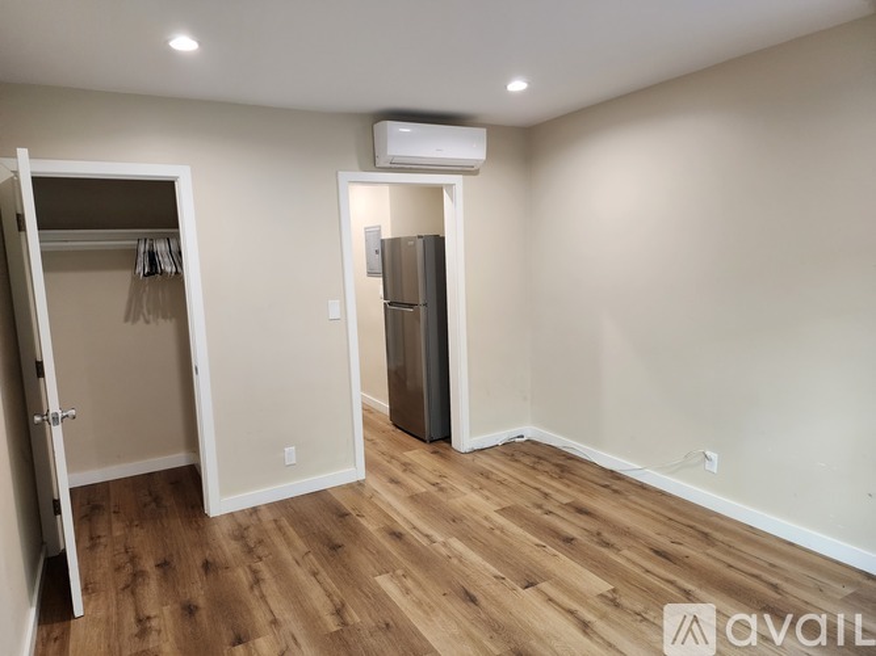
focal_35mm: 23
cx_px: 438
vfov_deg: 58.9
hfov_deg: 73.9
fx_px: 582
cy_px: 328
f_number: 1.8
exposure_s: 1/120
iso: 400
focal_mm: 6.4
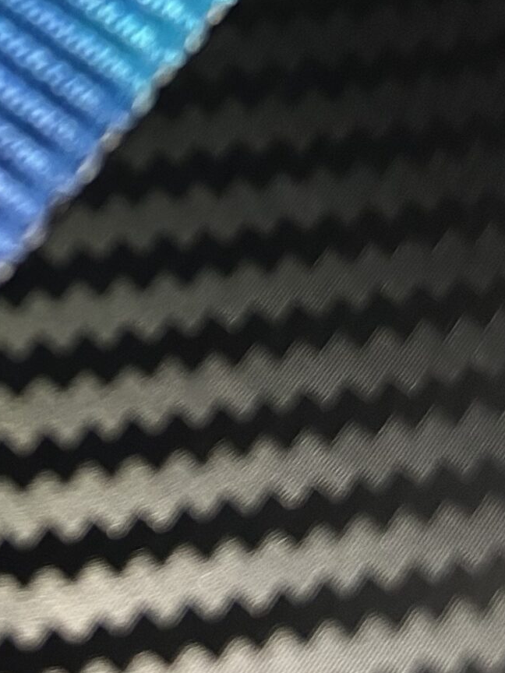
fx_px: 1498
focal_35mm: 77
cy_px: -53
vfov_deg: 23.8
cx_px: -94
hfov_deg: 18.2
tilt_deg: -63.6
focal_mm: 5.7
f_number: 1.5
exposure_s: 1/33
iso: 400
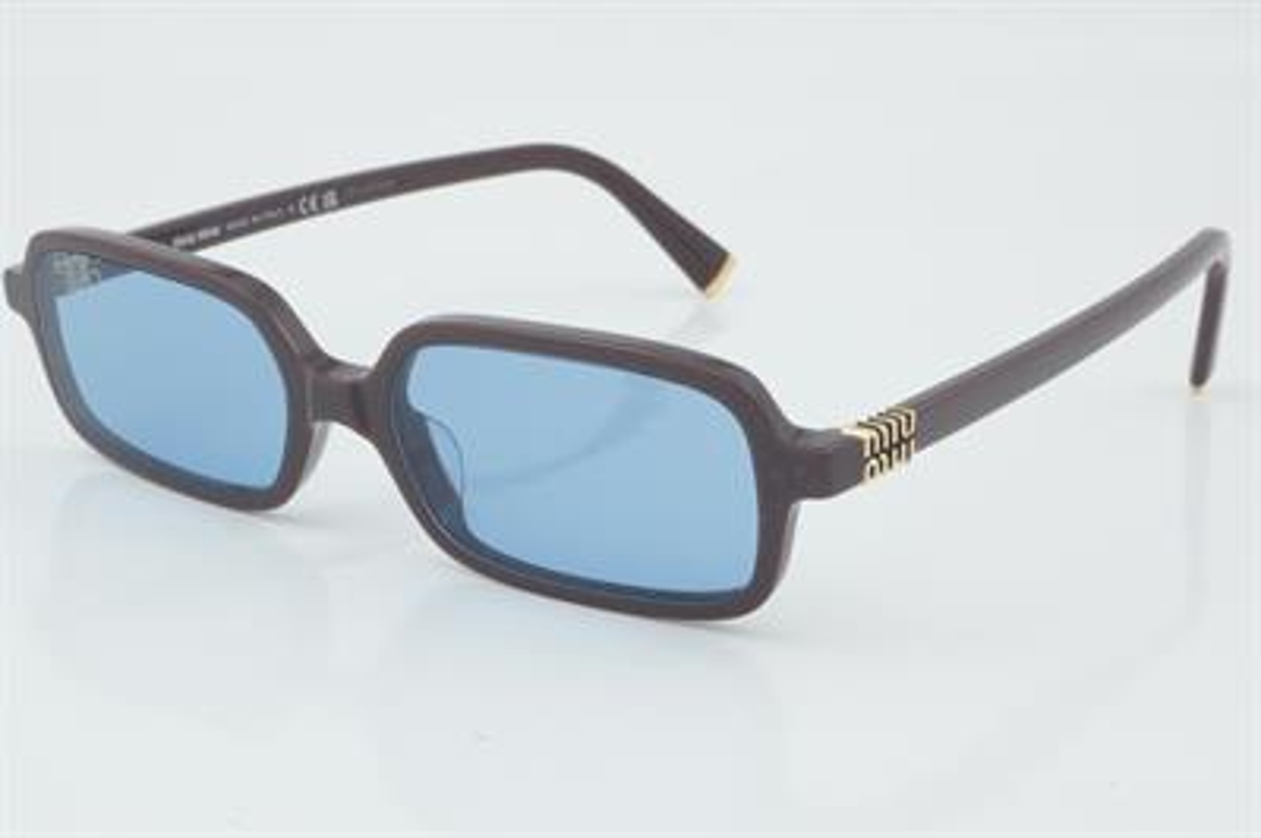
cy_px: 419
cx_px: 630
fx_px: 2887
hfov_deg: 24.6
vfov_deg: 16.5
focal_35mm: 82
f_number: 32
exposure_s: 1/3
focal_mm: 55
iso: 100
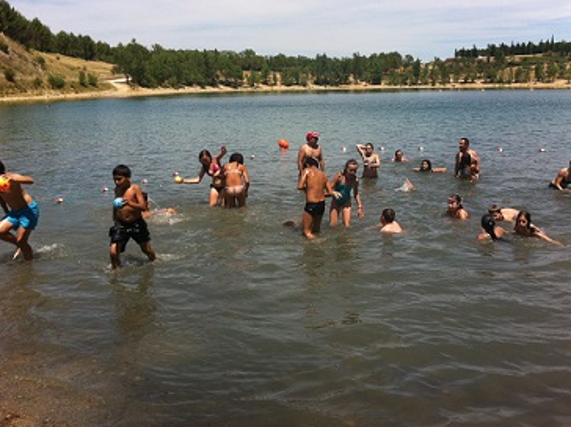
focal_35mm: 40
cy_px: 205
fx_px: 659
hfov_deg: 46.8
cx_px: 309
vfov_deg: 35.9
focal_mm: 3.85
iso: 80
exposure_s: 1/1508
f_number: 2.8
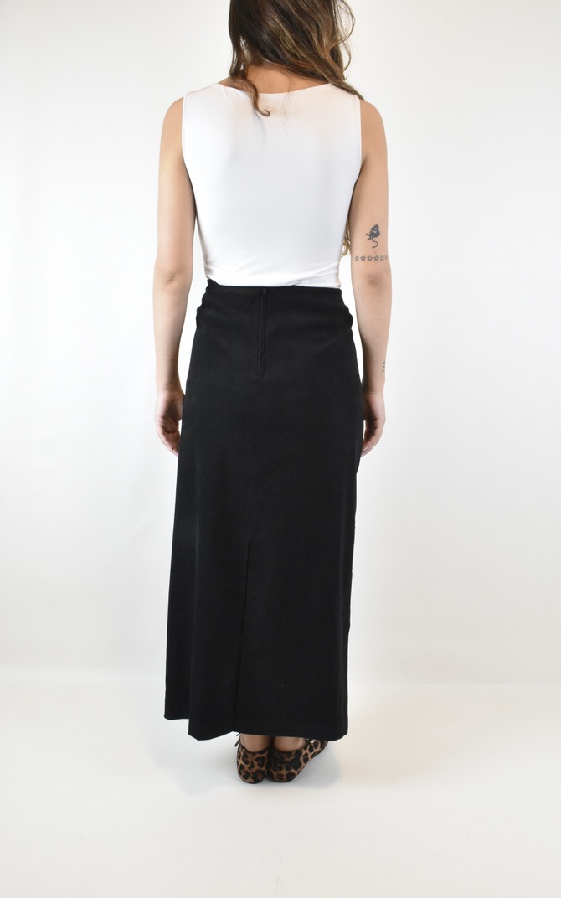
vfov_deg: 58.9
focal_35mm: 33
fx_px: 795
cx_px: 264
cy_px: 452
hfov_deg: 38.8
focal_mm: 21
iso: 1600
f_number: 16
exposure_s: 1/20
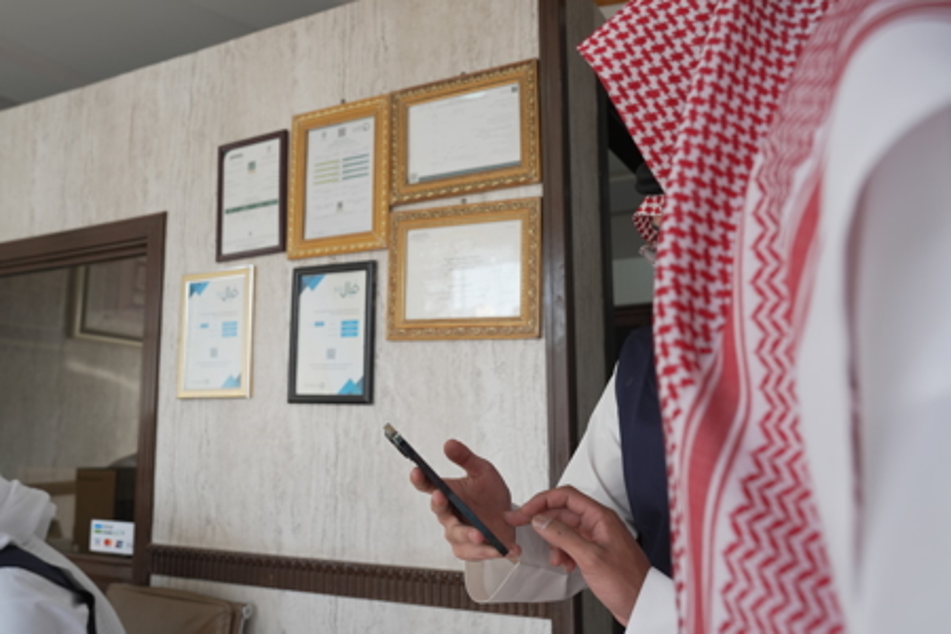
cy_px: 317
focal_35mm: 29
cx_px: 476
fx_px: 766
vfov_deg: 45.0
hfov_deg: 63.7
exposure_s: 1/250
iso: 640
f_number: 5
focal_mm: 29
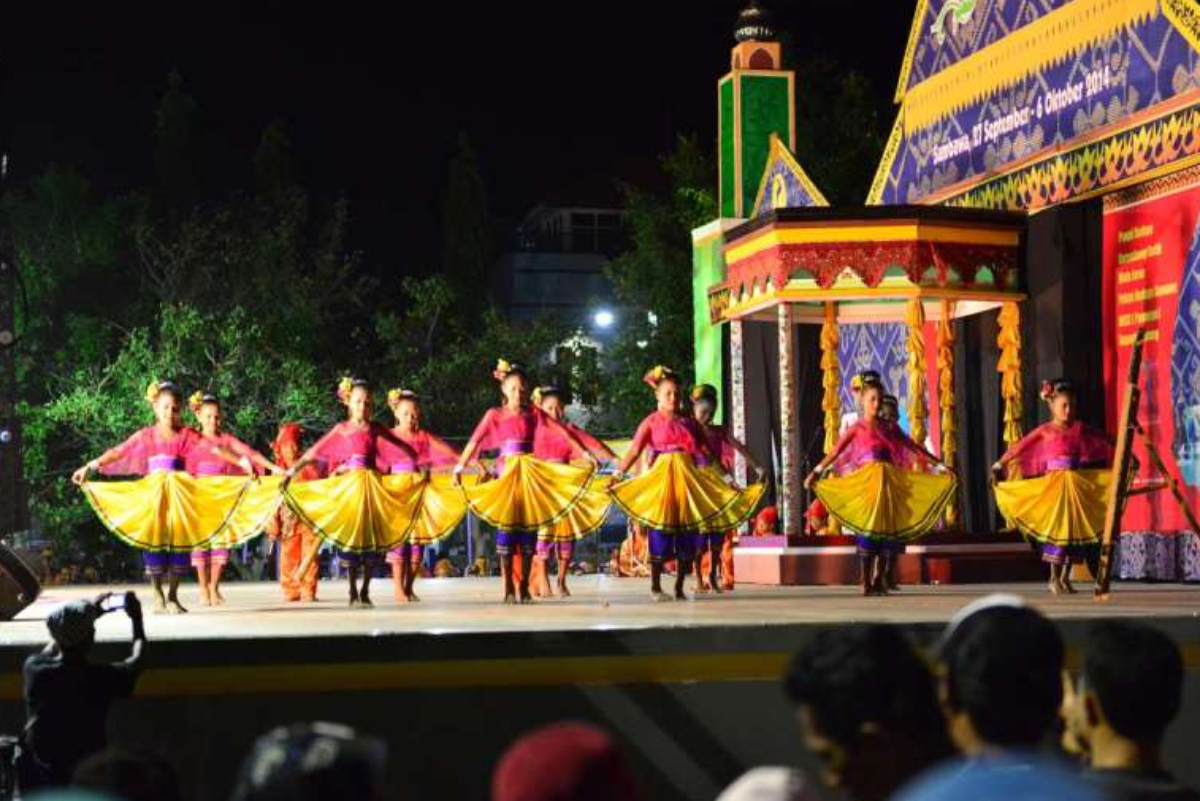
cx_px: 610
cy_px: 420
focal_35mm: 74
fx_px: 2467
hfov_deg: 27.3
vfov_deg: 18.4
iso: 4500
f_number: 2.8
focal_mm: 70
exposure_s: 1/80
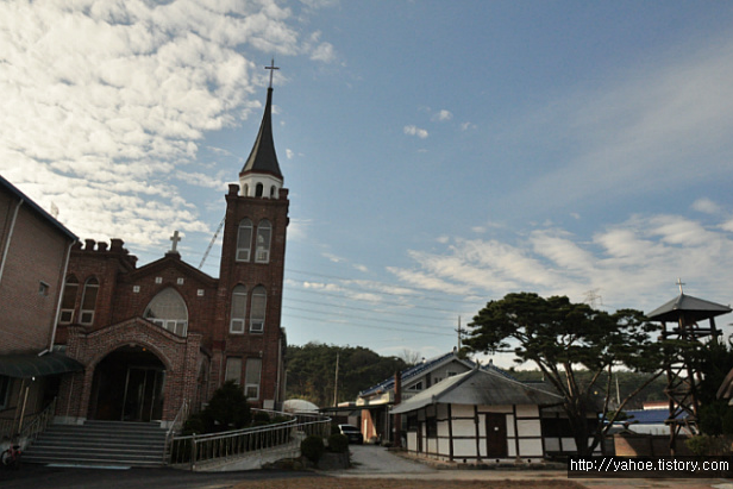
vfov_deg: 46.4
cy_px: 243
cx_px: 377
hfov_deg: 65.4
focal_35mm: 28
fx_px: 570
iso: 1400
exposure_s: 1/4000
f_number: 8
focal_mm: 18
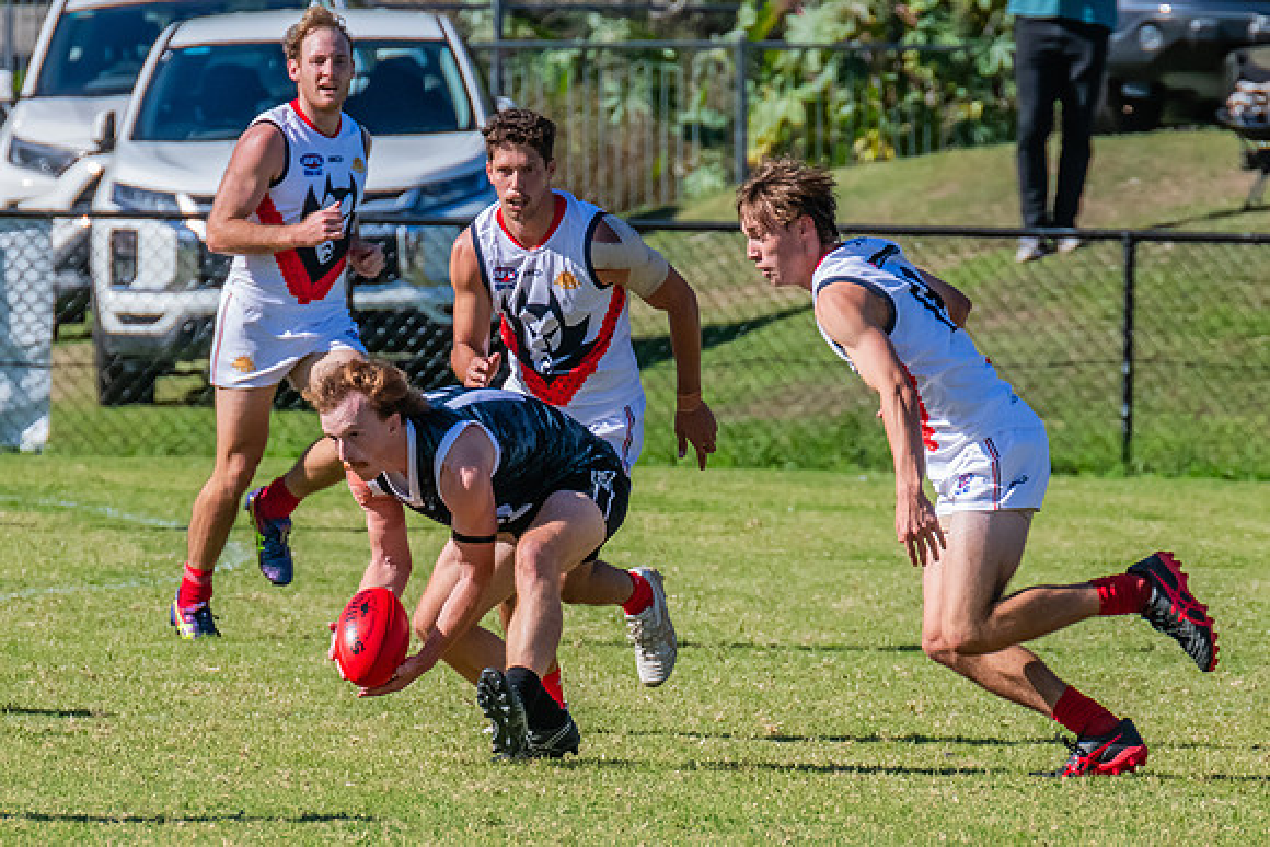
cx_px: 526
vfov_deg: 1.3
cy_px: 712
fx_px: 38609
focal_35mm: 1094
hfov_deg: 1.9
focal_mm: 600
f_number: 13
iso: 1600
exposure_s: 1/1600
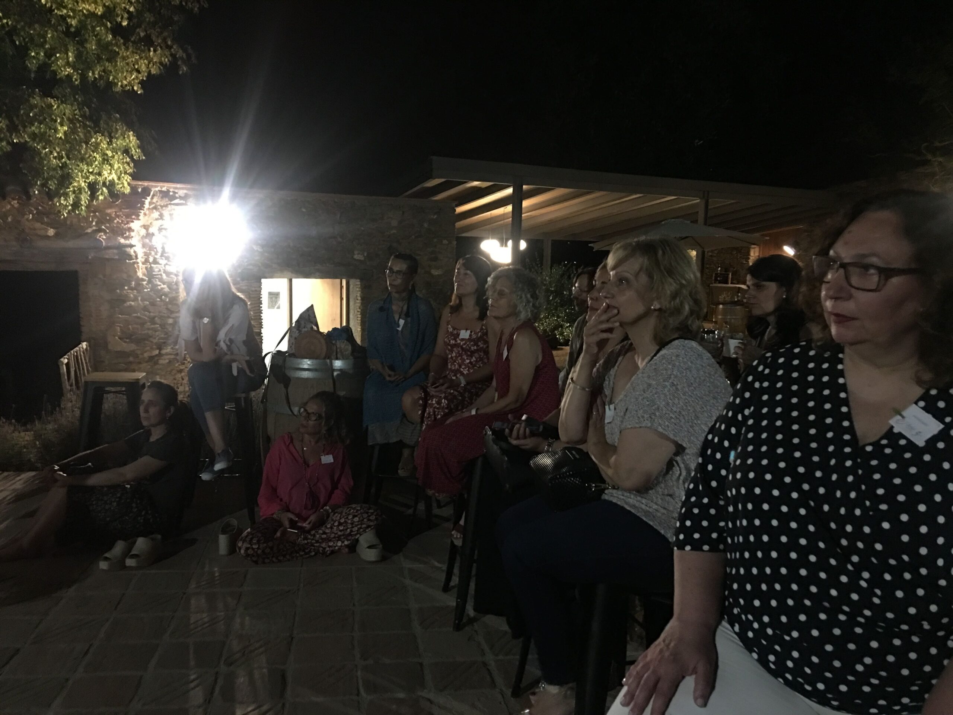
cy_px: 358
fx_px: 798
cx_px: 476
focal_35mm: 29
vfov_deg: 48.2
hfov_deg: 61.7
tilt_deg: -5.9
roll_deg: -1.9
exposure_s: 1/8
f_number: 2.2
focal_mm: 4.15
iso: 160
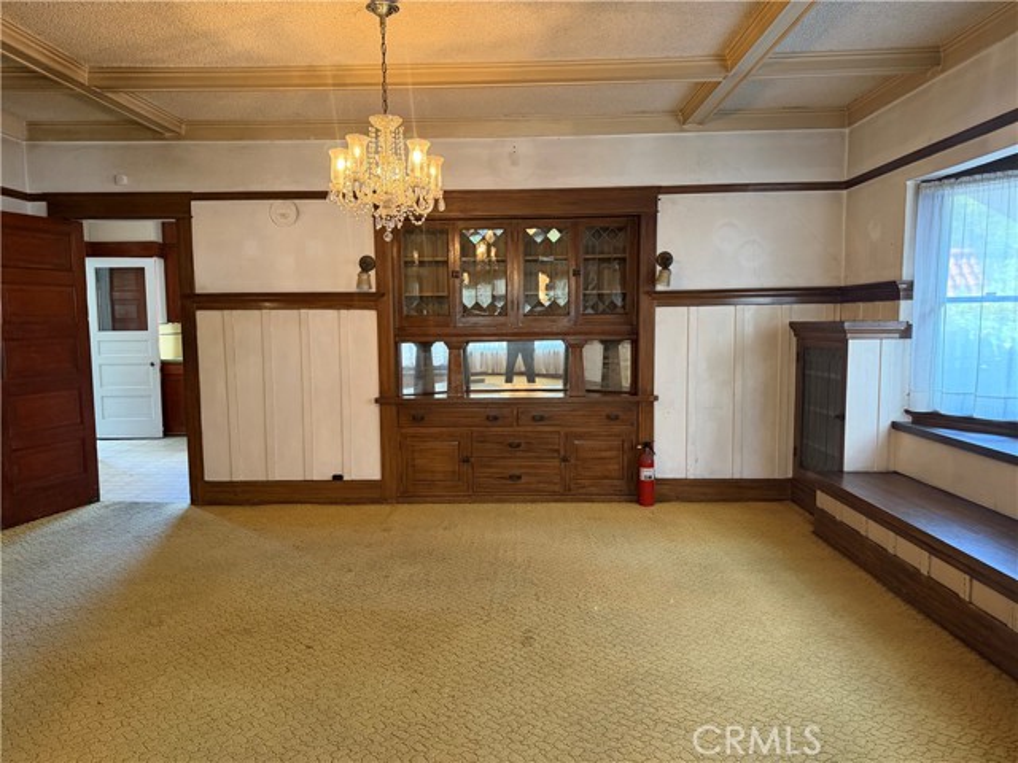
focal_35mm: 24
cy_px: 382
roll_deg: +1.1
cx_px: 509
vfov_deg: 56.8
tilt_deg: -5.9
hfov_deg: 71.6
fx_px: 706
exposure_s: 1/60
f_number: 1.78
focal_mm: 6.76
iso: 400
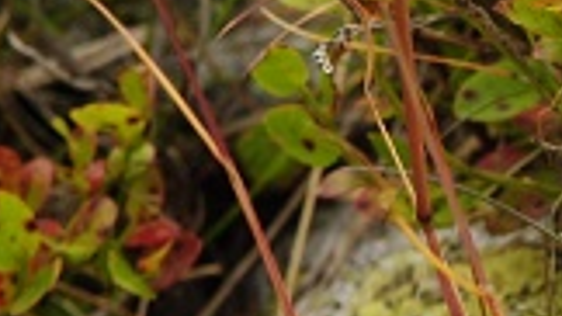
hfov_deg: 3.3
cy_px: 632
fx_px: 9811
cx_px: 1131
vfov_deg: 1.8
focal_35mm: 659
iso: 100
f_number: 7.1
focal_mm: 85
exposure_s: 1/80
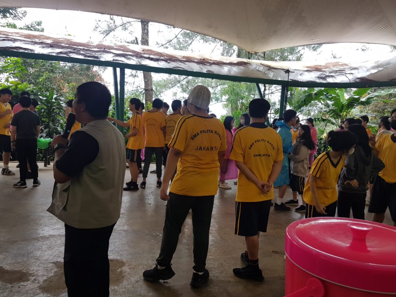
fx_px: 320
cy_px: 154
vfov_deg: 49.7
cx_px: 197
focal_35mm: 28
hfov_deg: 63.5
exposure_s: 1/100
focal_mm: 4.2
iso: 50
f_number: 1.7
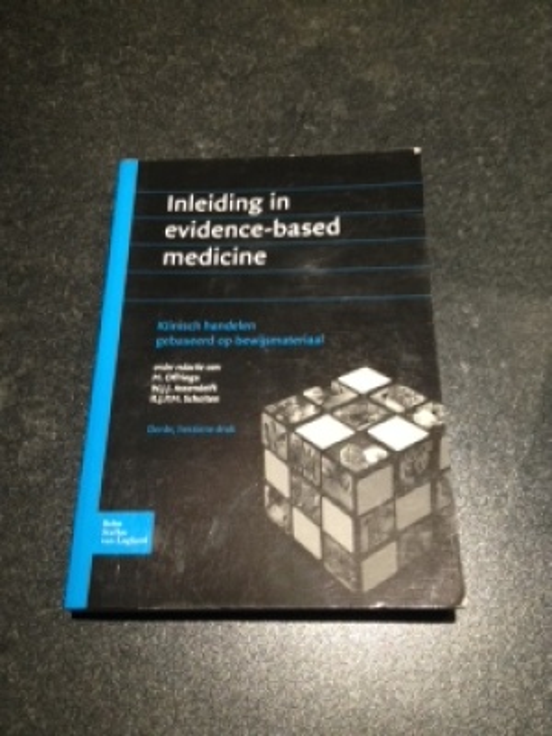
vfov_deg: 52.6
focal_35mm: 35
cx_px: 276
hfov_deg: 40.7
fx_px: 744
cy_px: 368
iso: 160
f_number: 2.4
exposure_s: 1/20
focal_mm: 4.28
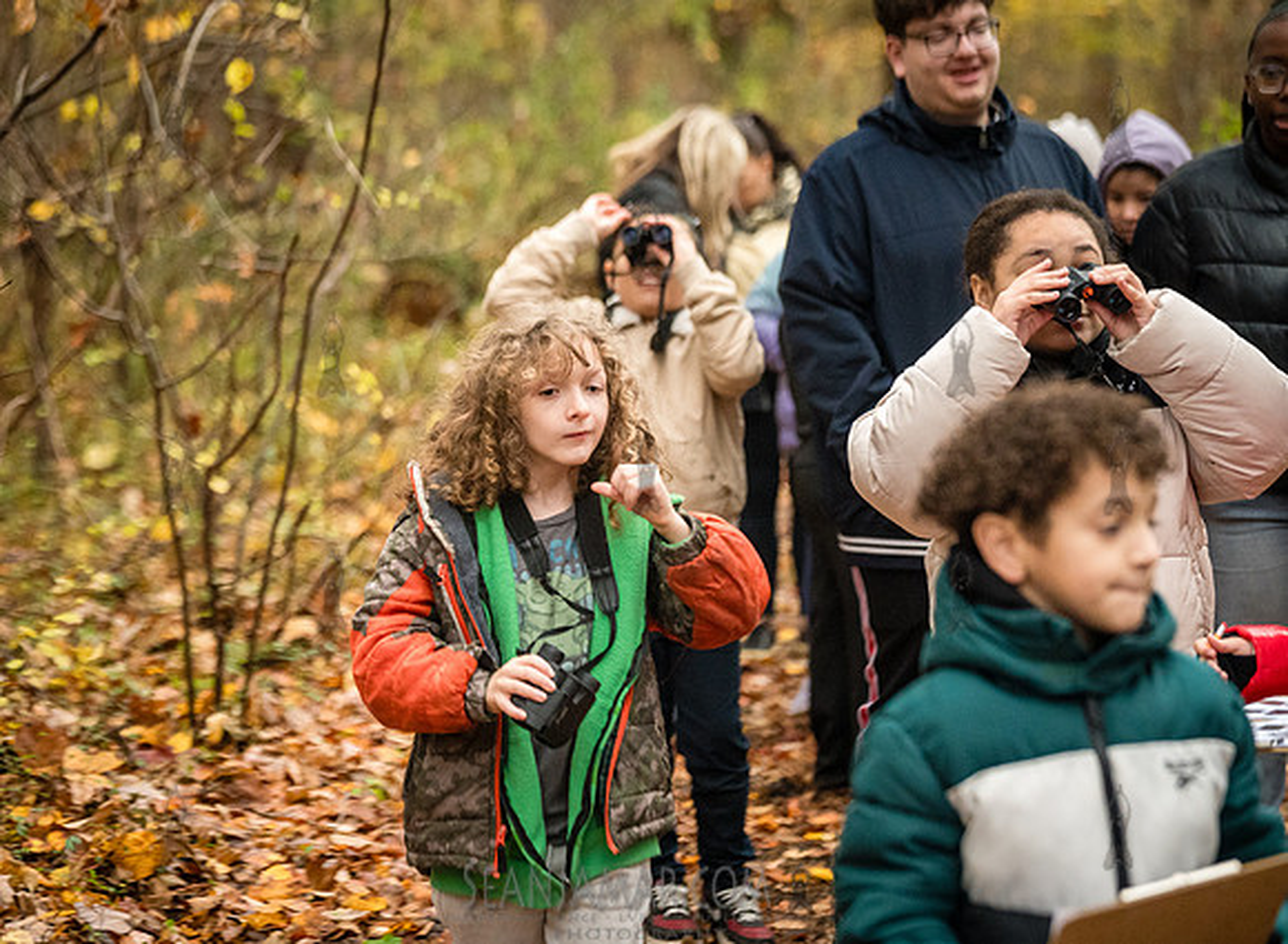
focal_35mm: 108
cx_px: 543
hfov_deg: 18.4
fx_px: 3973
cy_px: 448
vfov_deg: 13.5
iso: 6400
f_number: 3.5
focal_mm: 96
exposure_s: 1/250
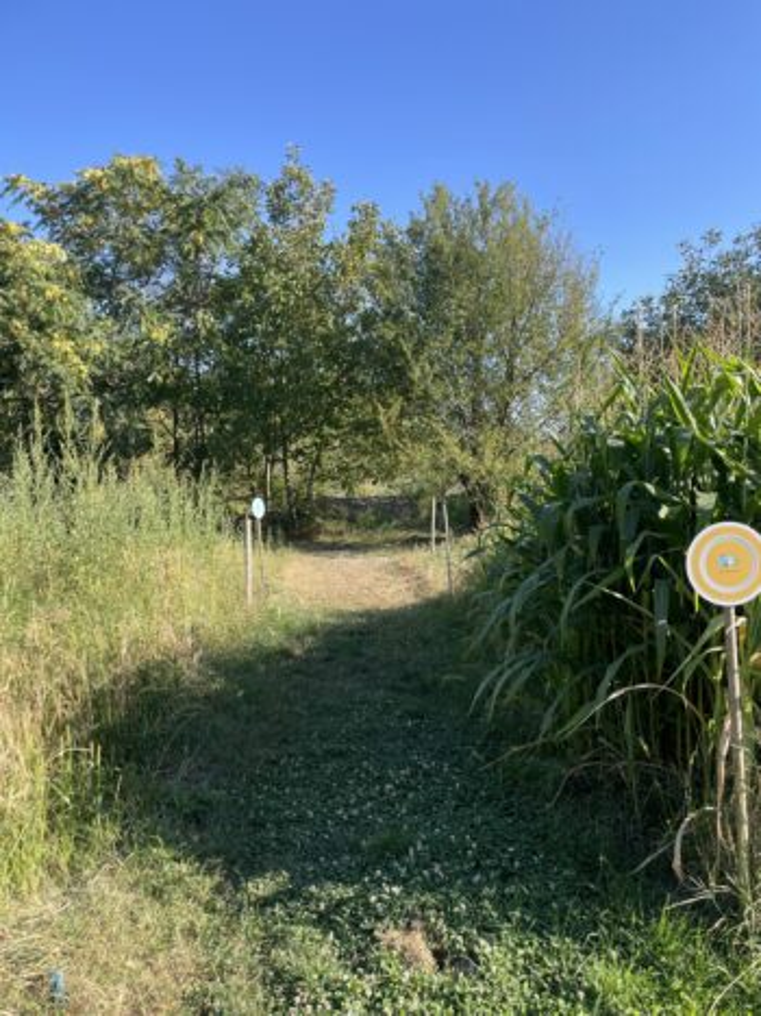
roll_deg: +0.6
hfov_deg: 53.0
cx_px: 380
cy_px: 508
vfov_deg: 67.3
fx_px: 762
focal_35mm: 26
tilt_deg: -2.1
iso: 32
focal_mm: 4.2
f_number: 1.6
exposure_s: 1/1114
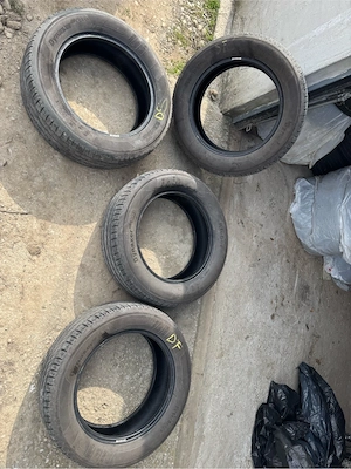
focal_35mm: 24
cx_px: 176
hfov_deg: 56.8
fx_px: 324
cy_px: 234
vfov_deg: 71.6
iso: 80
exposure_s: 1/1042
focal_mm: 6.76
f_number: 1.78
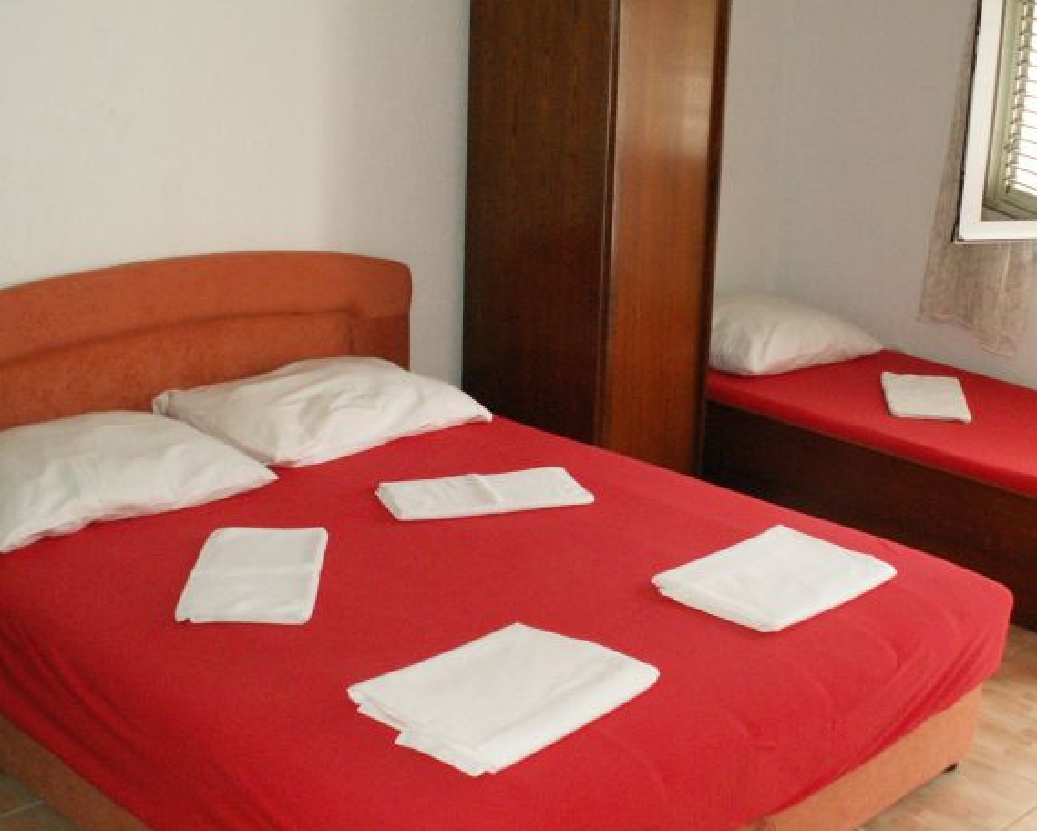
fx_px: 1474
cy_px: 479
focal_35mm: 48
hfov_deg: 38.6
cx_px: 618
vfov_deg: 31.4
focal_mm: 5.86
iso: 160
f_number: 2.8
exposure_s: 1/50
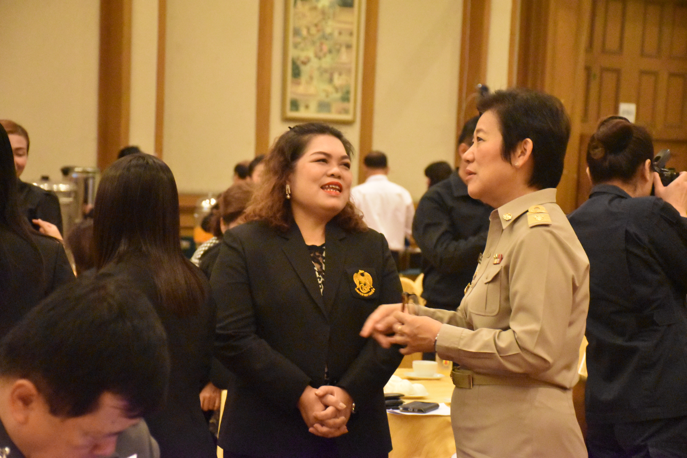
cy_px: 229
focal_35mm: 105
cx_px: 344
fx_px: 2004
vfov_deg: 13.0
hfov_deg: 19.5
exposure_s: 1/60
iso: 12800
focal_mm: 70
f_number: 5
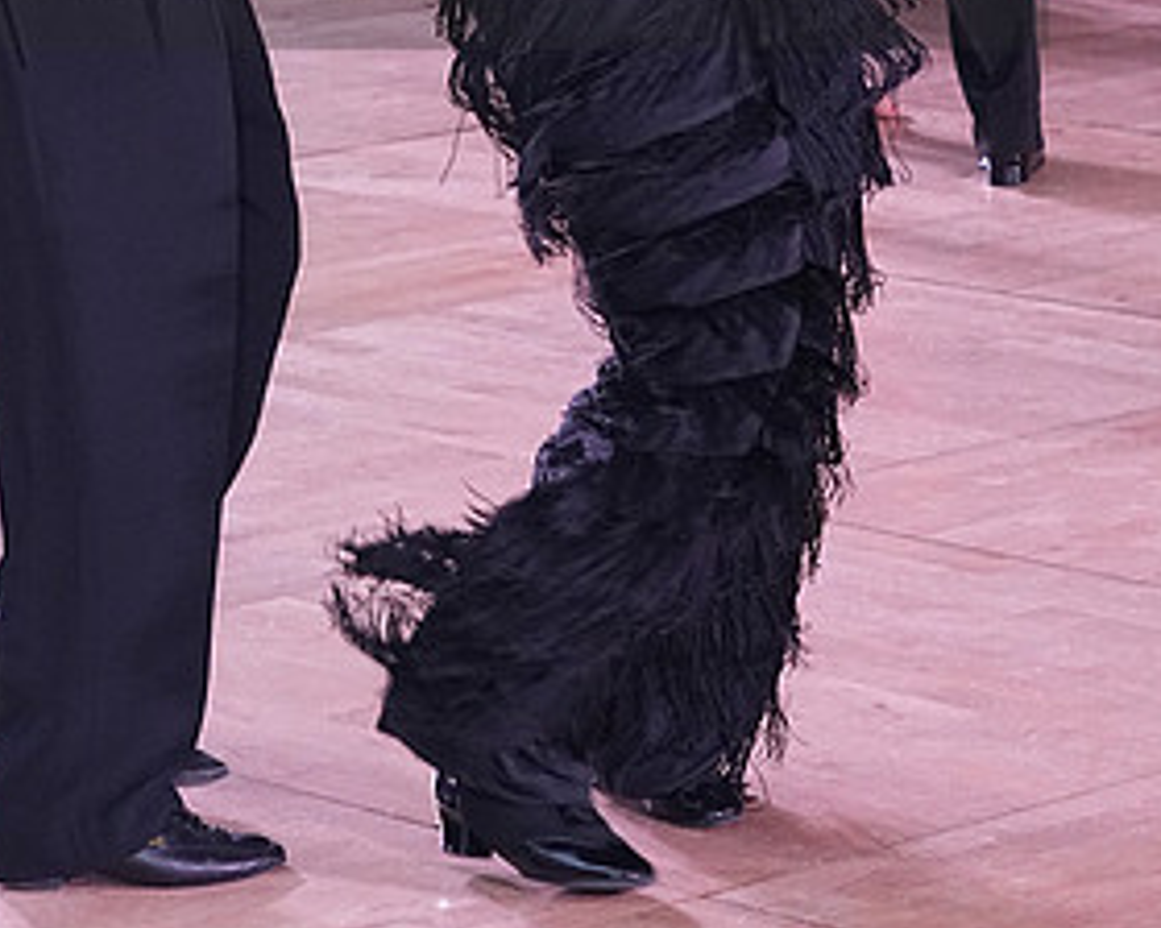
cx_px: 479
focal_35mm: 171
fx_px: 5876
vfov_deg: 9.0
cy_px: -87
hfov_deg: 11.3
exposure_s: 1/250
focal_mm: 59
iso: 3200
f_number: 6.3
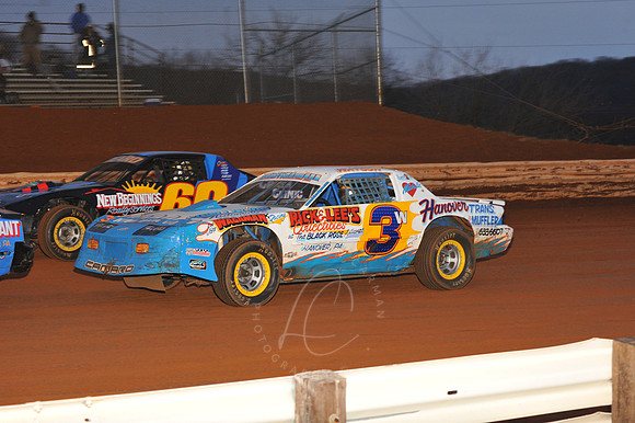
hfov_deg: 22.2
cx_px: 318
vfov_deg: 14.8
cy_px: 212
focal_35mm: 92
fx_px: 1622
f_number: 7.1
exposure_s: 1/320
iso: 1250
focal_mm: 92
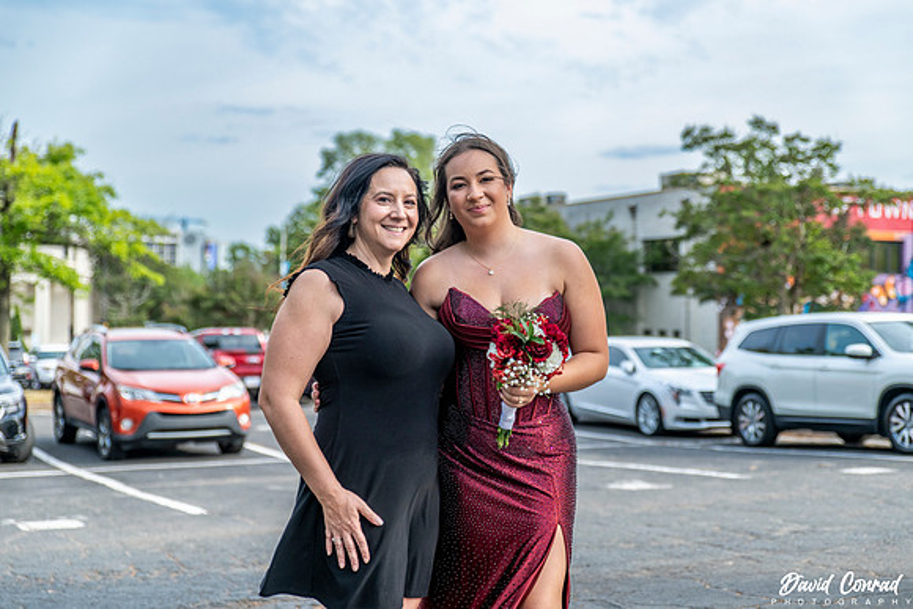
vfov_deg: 23.6
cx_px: 473
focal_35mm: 58
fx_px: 1461
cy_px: 297
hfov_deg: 34.7
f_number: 2.8
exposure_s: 1/1600
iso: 320
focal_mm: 55
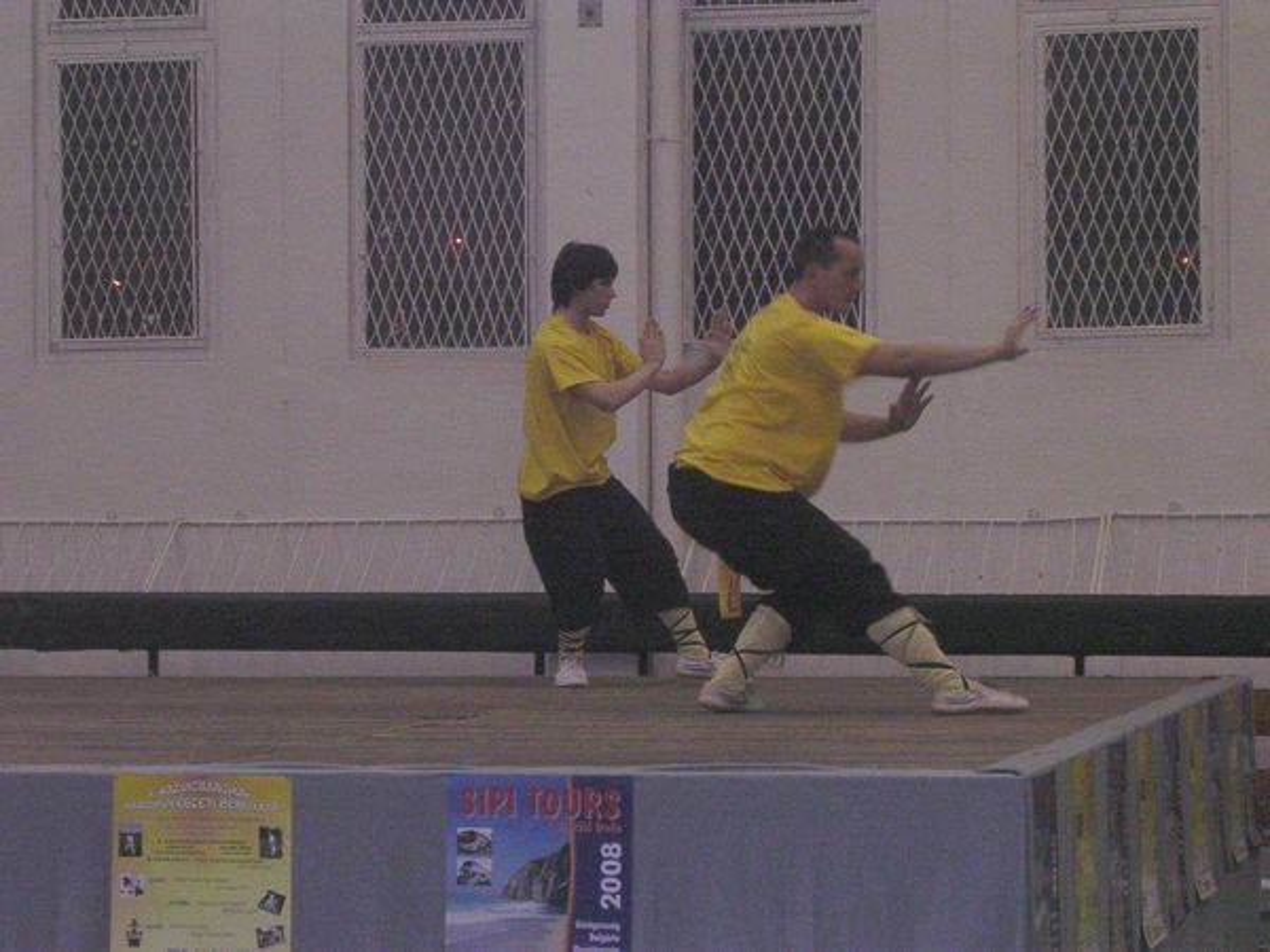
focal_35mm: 115
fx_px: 4219
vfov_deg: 12.9
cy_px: 476
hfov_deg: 17.1
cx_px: 635
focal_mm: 17.4
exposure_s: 1/60.1
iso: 400
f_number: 4.9
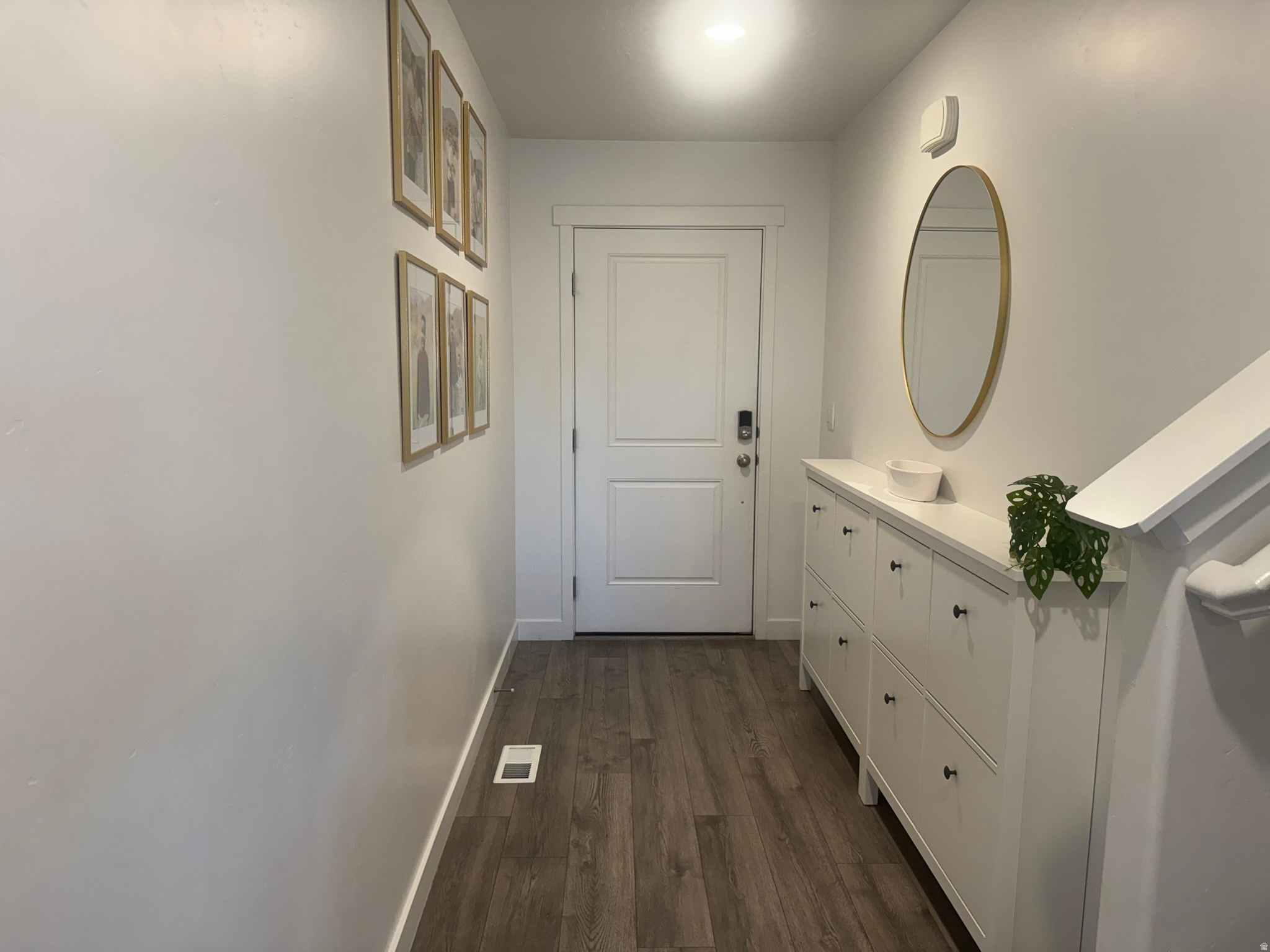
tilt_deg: -8.5
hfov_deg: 71.6
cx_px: 635
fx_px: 881
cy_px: 476
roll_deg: -0.5
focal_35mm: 24
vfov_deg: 56.8
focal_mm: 6.76
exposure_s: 1/120
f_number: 1.78
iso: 160
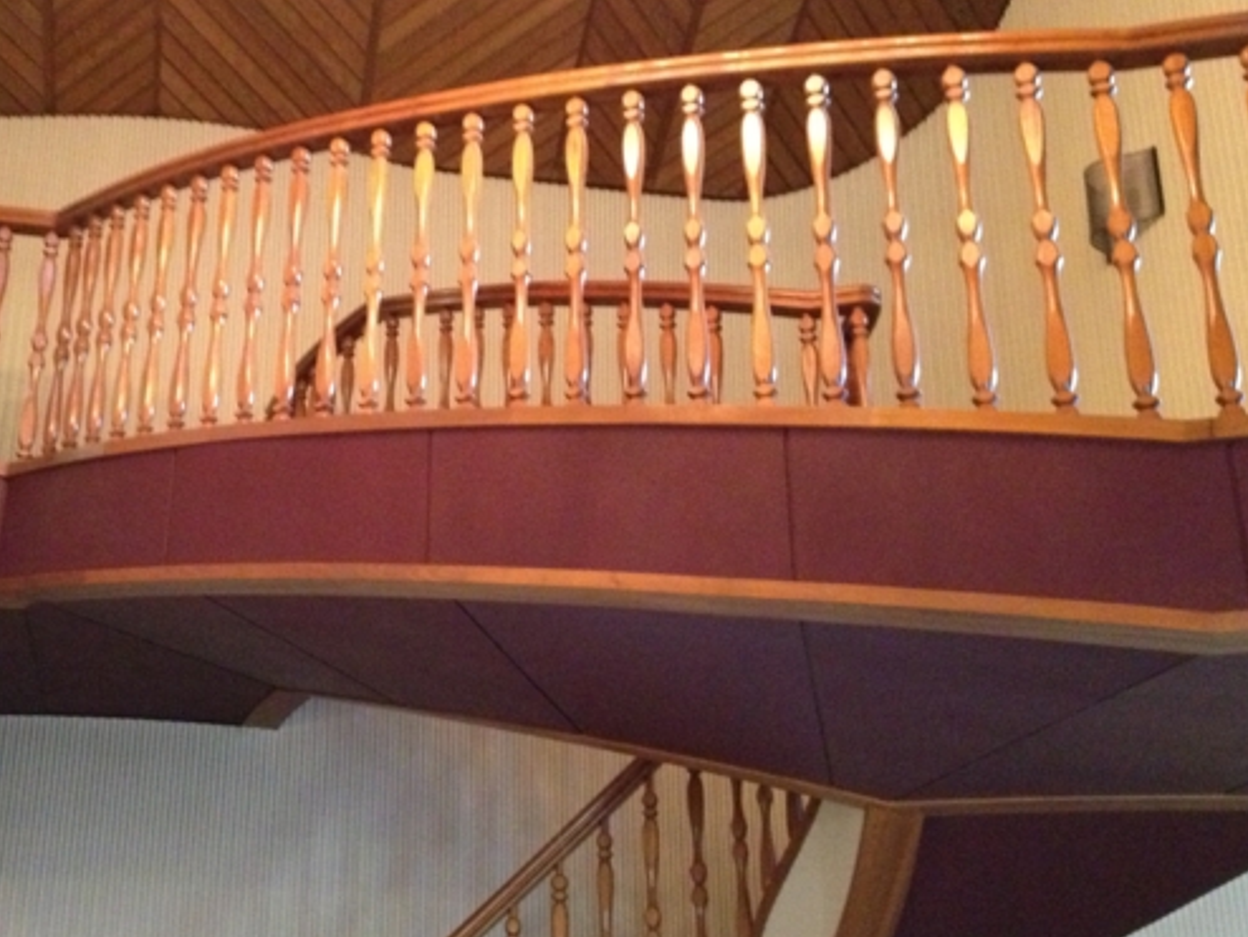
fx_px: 1840
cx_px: 472
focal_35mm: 51
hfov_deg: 37.3
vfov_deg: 28.6
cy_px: 513
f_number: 2.4
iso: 800
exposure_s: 1/15
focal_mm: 4.28
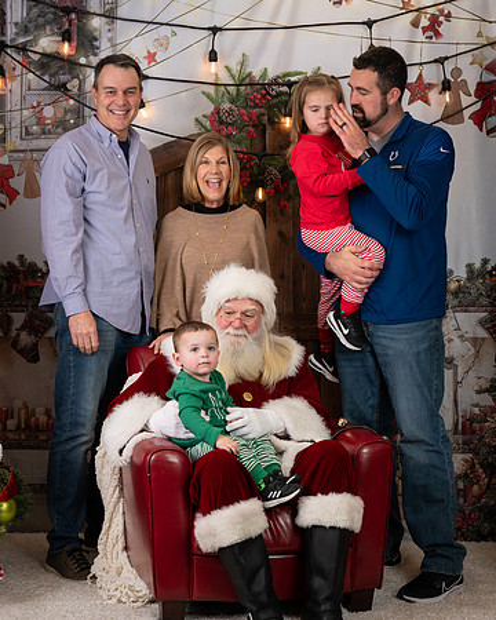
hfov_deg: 21.7
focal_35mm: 70
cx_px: 199
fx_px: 1292
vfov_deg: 27.0
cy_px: 310
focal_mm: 50
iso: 100
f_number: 8
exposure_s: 1/100
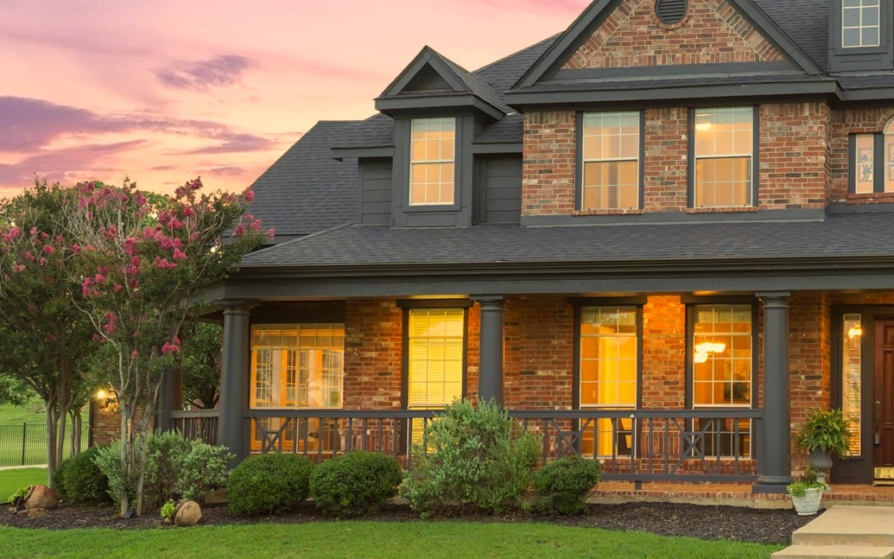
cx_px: 738
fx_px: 1511
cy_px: 179
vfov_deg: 20.9
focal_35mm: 62
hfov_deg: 31.9
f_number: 4
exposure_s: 1/30
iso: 1250
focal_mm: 29
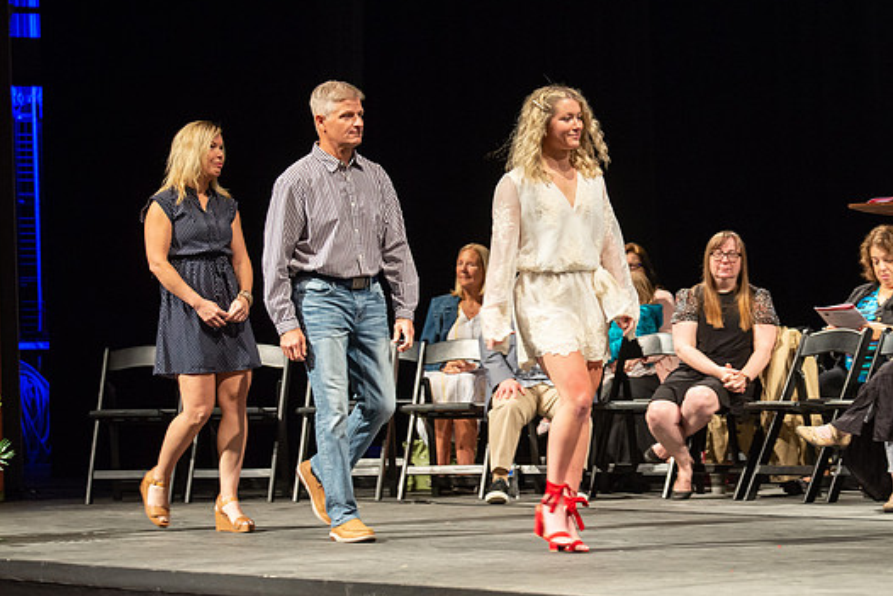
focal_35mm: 150
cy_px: 290
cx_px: 561
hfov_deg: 13.7
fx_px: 3722
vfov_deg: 9.2
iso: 1600
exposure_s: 1/100
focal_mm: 105
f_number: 4
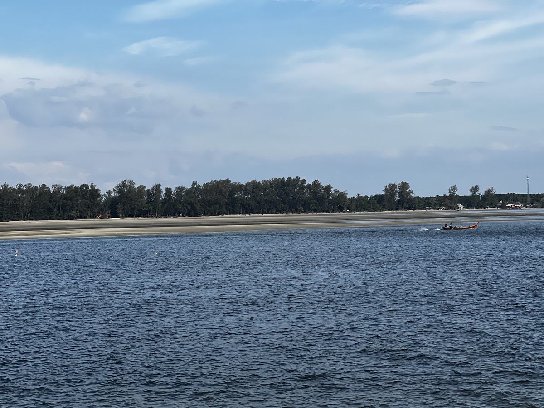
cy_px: 204
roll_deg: +1.9
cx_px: 272
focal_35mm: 77
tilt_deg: +0.5
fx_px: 1210
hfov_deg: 25.3
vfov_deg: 19.1
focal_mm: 9
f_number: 2.8
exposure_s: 1/809
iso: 32
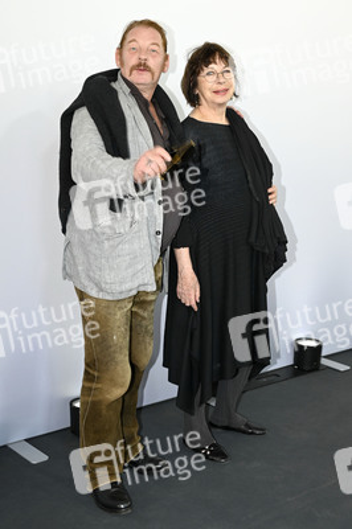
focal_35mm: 49
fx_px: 720
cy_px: 264
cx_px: 176
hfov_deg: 27.5
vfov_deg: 40.4
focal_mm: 49
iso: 800
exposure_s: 1/100
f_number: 6.3
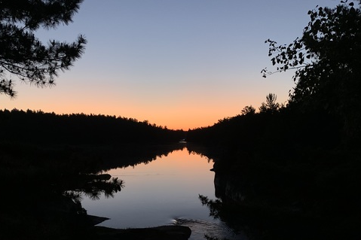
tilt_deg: -7.3
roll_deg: +0.4
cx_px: 176
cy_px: 177
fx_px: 391
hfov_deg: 49.6
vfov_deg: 33.6
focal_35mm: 39
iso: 500
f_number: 1.8
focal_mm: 4.25
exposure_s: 1/30
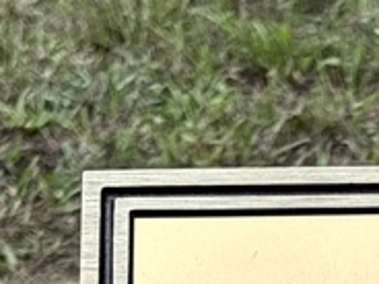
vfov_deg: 6.4
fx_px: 2474
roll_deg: -2.8
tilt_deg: -23.8
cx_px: 503
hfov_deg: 8.6
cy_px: 539
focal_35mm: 226
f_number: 1.6
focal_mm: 5.96
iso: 32
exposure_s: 1/844
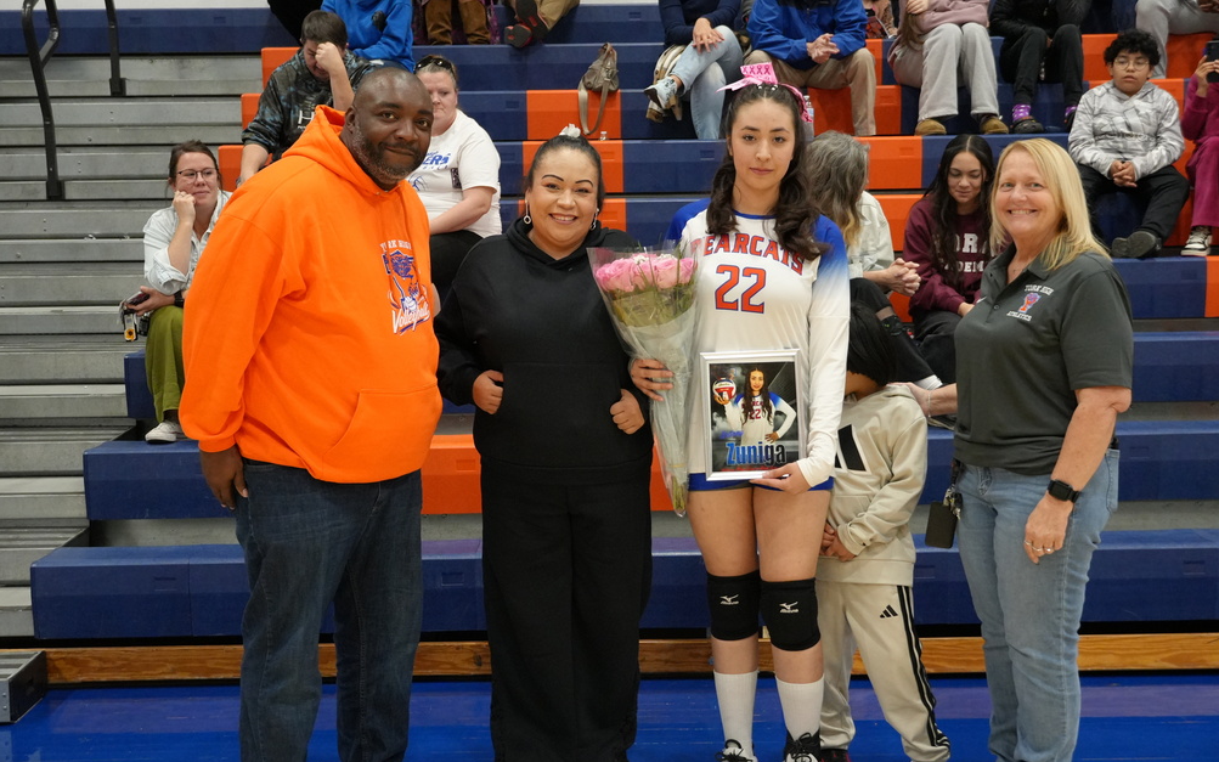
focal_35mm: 52
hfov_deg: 39.2
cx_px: 617
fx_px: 1712
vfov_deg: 25.1
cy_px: 375
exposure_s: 1/160
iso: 3200
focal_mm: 33
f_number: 4.5
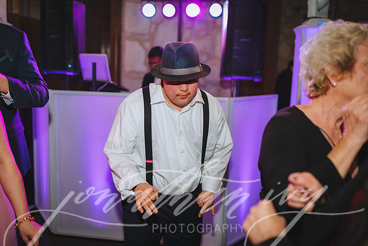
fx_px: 358
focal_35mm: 35
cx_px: 184
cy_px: 123
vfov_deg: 37.9
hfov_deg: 54.4
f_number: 2
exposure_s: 1/200
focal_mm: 35
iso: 640
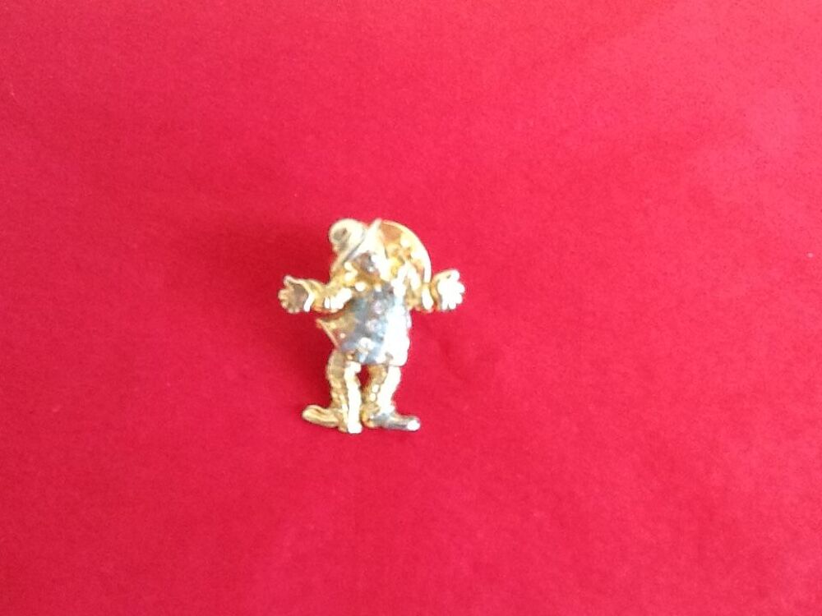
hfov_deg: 42.9
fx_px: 1045
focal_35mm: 44
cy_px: 308
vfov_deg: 32.9
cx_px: 411
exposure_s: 1/30
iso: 160
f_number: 2.4
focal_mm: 2.03
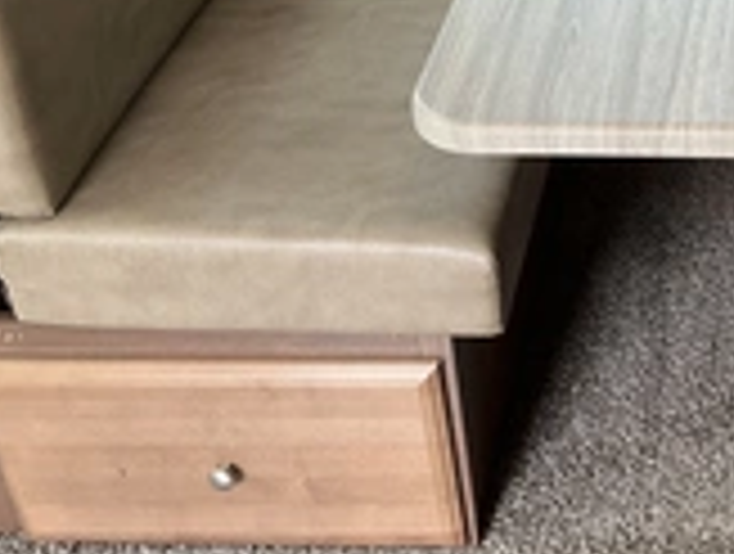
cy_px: 176
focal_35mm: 71
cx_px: 743
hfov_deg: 25.9
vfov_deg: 20.7
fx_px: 1509
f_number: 1.8
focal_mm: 3
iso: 64
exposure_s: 1/105
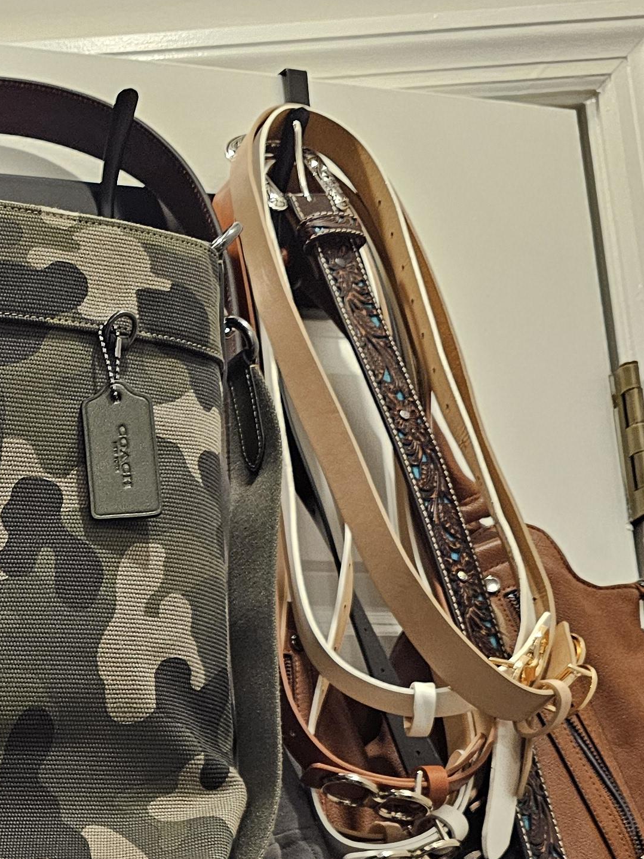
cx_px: -238
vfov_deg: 28.5
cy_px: 847
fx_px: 1588
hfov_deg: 20.5
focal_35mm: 64
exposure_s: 1/120
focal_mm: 6.3
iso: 500
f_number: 1.7
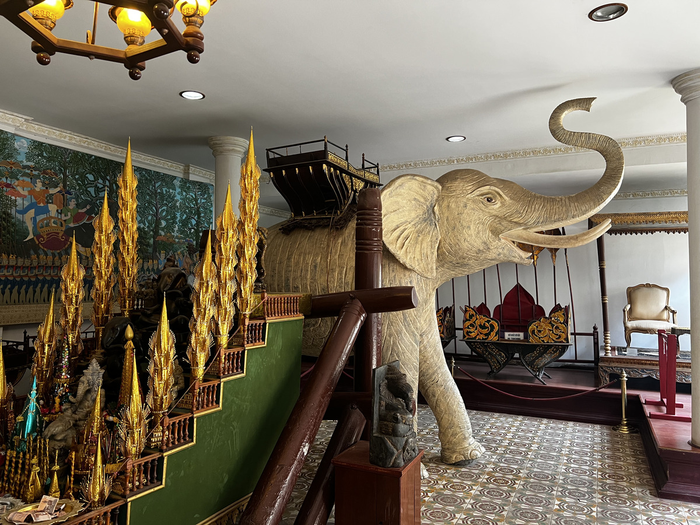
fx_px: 526
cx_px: 350
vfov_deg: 53.1
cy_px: 262
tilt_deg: +2.8
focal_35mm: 26
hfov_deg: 67.3
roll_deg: +0.1
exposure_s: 1/94
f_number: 1.5
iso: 125
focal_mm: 5.7
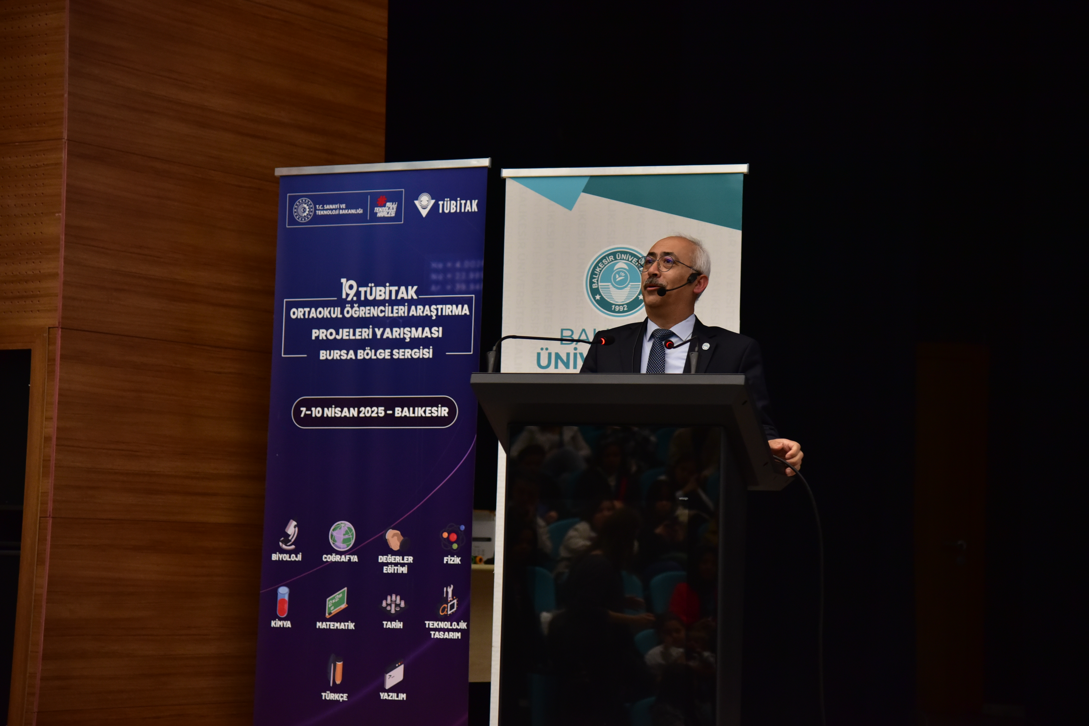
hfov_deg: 23.6
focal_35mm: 86
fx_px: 2601
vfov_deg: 15.9
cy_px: 363
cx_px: 544
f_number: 4
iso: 2500
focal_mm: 86
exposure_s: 1/200
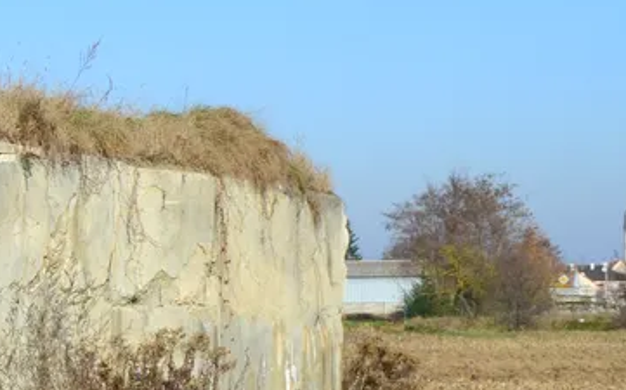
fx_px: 2404
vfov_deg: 9.3
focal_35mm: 141
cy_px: 275
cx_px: -352
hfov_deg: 13.8
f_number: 14
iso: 200
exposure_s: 1/125
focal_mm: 26
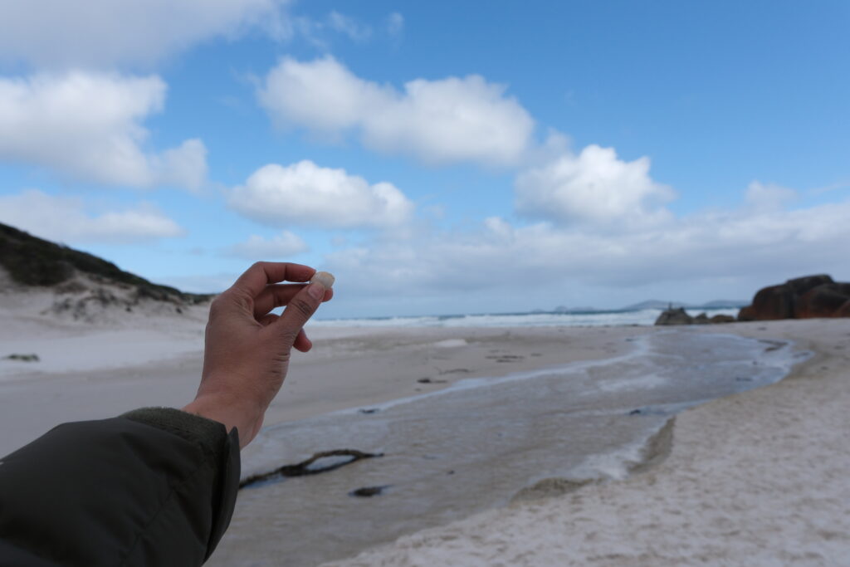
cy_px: 284
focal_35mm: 24
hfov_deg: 73.7
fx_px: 567
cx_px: 425
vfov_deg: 53.1
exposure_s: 1/1700
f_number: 5.6
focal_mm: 16
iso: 400
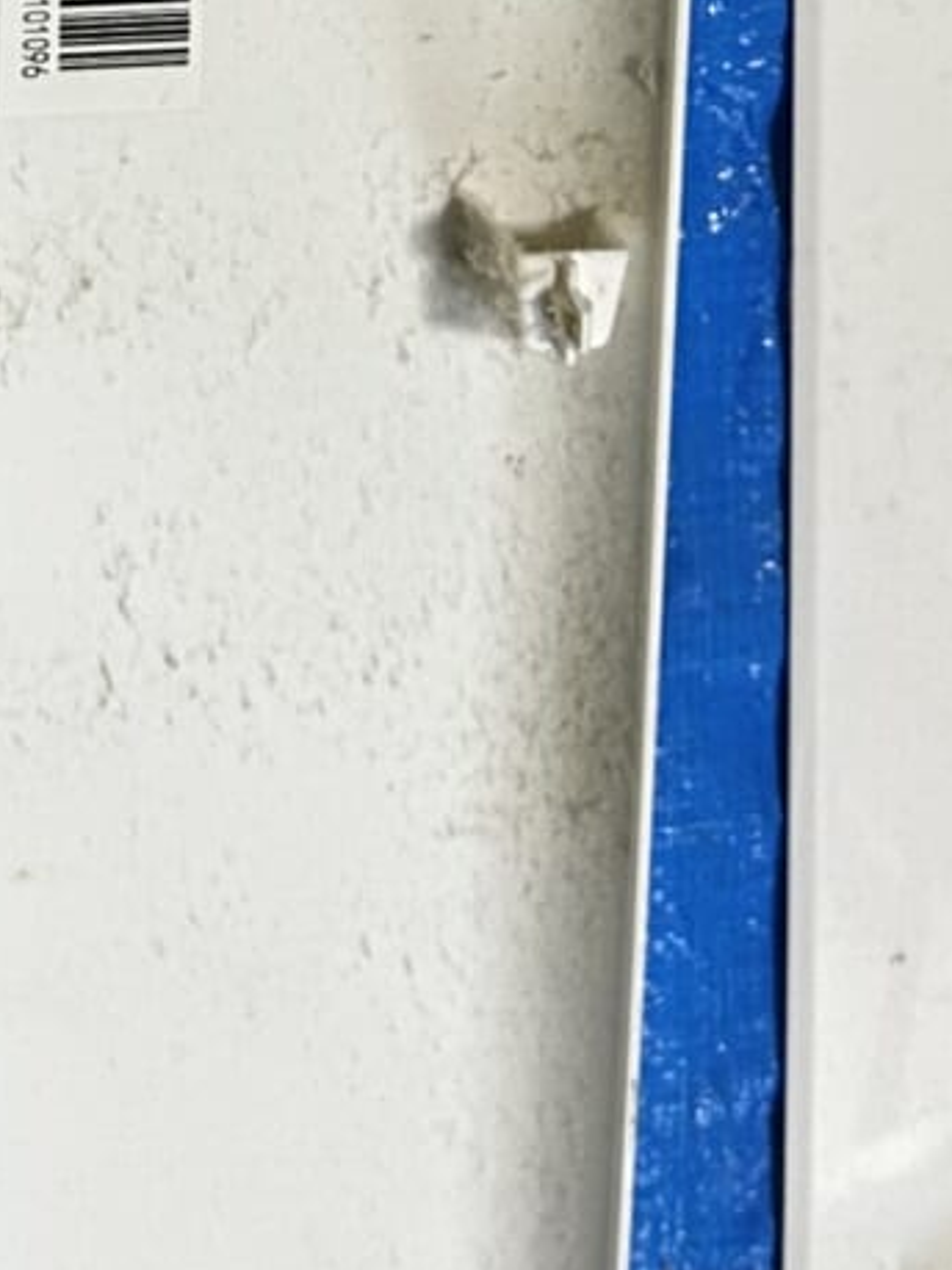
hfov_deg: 10.9
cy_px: -714
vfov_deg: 13.7
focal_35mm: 134
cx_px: -213
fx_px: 4916
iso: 100
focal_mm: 6.86
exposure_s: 1/121
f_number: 1.78
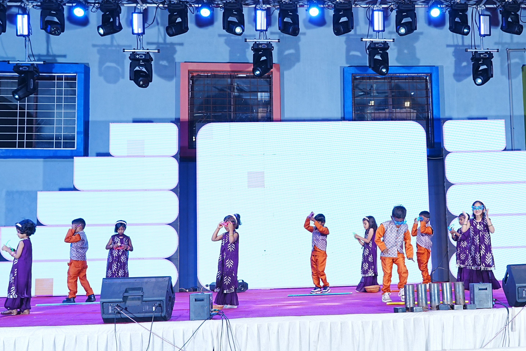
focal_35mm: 48
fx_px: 701
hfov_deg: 40.5
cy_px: 184
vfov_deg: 28.1
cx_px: 360
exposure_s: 1/160
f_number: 5.6
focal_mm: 30
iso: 400
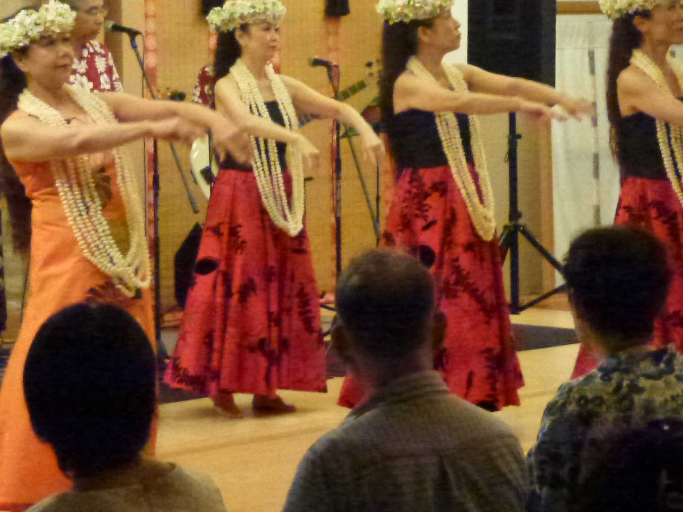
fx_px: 2605
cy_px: 146
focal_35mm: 132
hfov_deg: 14.9
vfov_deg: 11.2
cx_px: 377
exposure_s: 1/100
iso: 1600
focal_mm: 12.7
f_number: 4.7
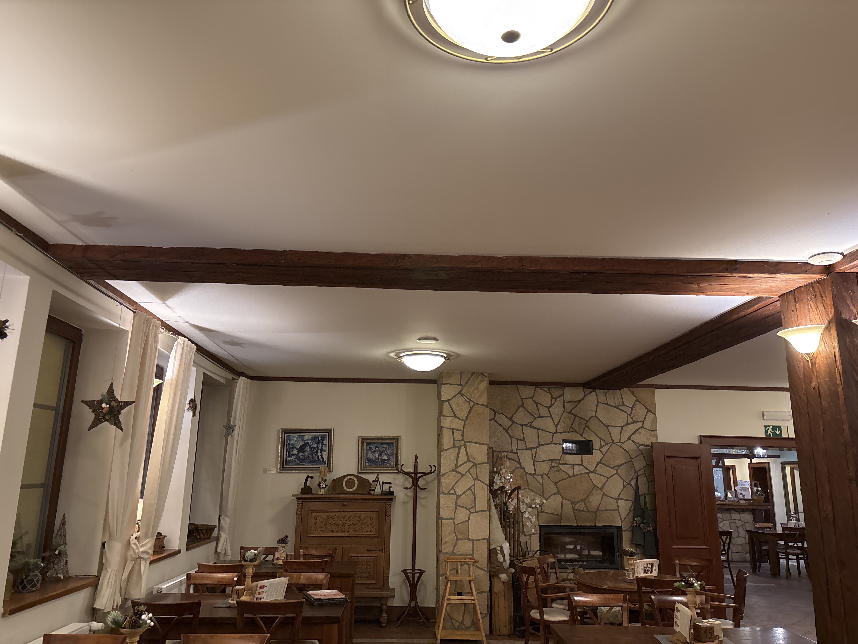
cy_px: 322
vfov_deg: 53.1
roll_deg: -1.2
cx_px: 429
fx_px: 644
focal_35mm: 26
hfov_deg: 67.3
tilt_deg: +13.3
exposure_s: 1/33
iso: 400
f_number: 1.6
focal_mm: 5.96
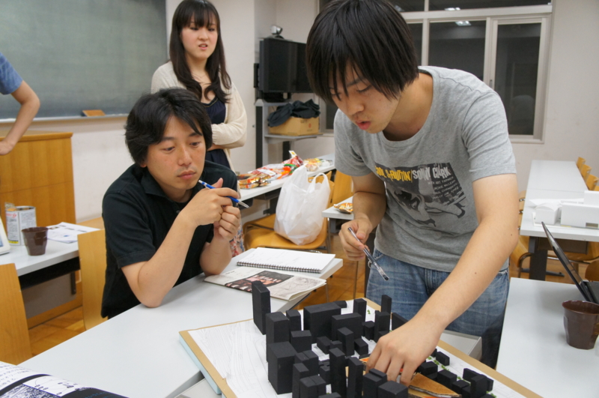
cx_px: 300
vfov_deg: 39.9
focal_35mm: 33
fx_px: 548
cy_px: 199
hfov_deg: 57.3
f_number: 4
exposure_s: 1/200
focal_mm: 22
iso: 1600
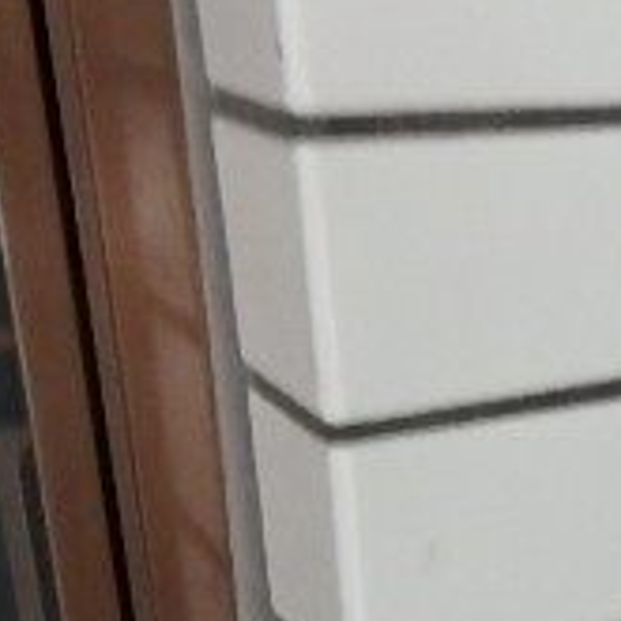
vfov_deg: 23.8
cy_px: 440
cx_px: 1091
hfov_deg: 18.9
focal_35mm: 72
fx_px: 1461
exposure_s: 1/10
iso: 800
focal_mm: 3.7
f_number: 3.5
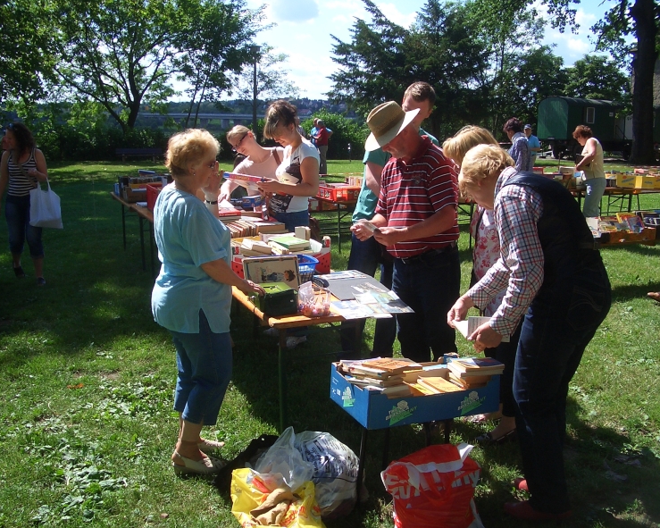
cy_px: 267
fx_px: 723
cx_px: 315
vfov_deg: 40.1
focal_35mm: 37
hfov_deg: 49.1
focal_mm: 5.8
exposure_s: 1/400
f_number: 4.3
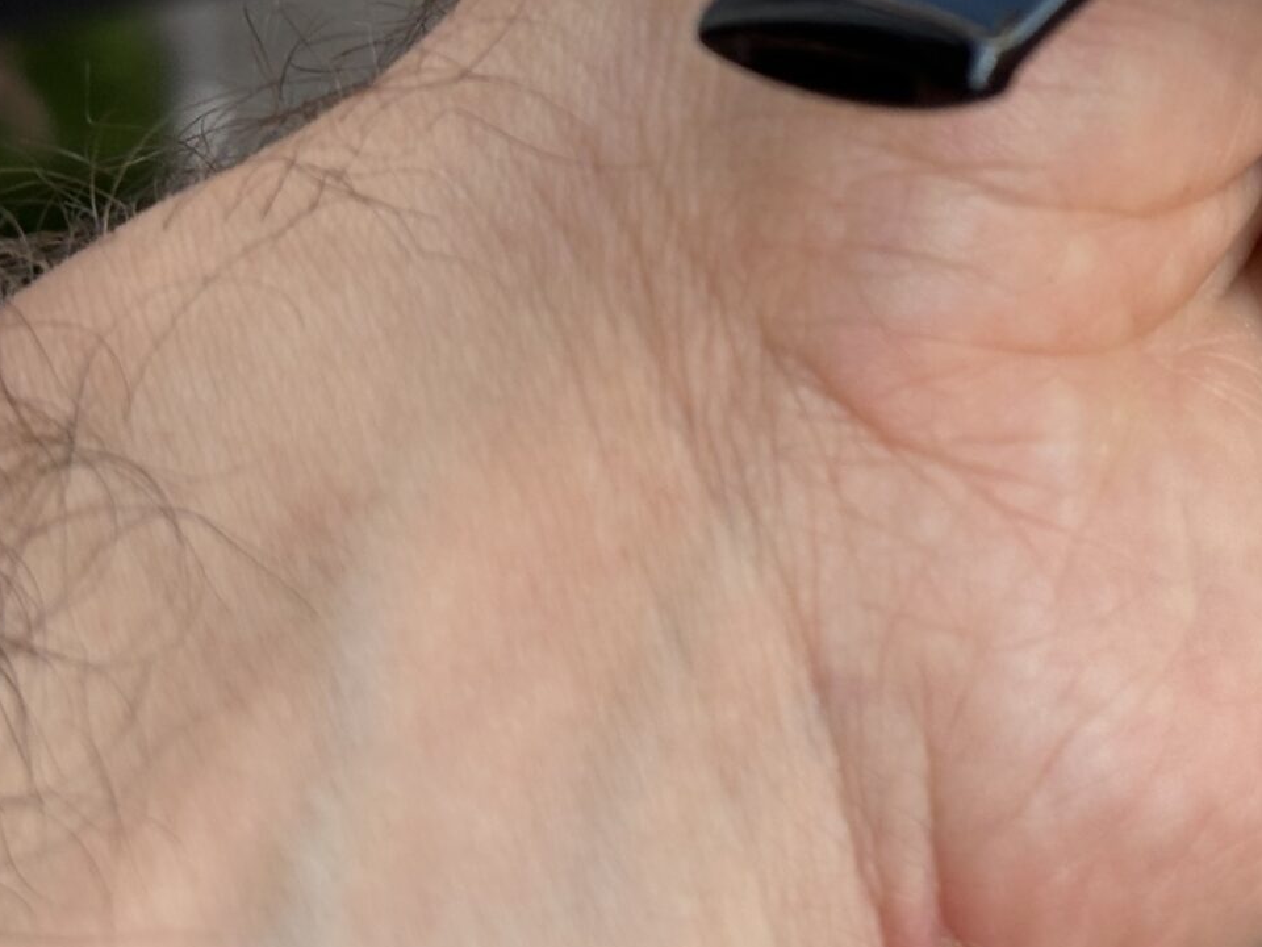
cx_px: 1393
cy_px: -275
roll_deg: +0.5
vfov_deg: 11.3
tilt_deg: -22.6
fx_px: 4667
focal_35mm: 128
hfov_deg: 15.0
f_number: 1.78
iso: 64
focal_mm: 6.86
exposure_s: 1/944
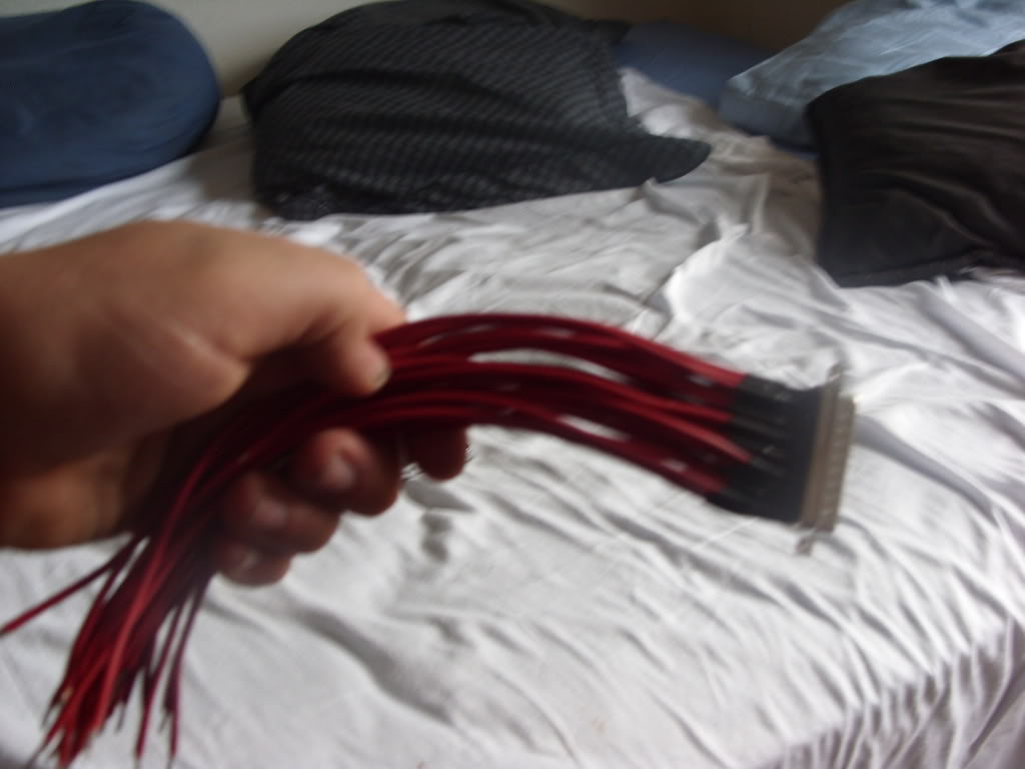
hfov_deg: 49.0
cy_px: 384
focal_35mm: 38
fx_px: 1125
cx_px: 512
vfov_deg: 37.7
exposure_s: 1/30
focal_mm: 6.3
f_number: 2.8
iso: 100
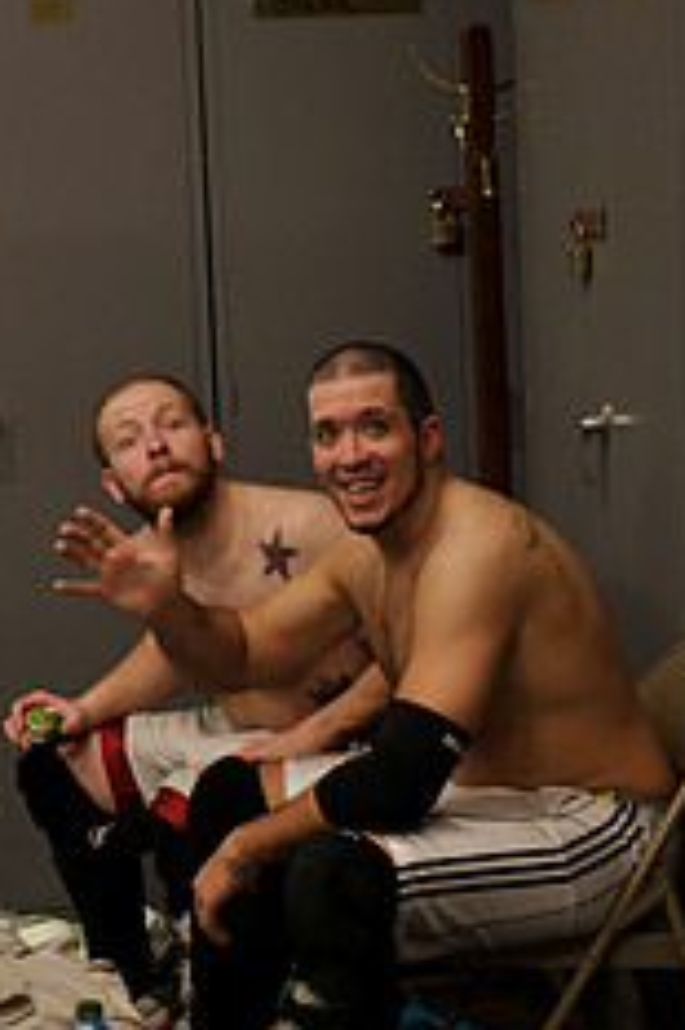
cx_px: 338
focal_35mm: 135
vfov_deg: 15.2
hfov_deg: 10.1
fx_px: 3859
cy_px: 685
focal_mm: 70
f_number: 3.2
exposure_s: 1/50
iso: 400
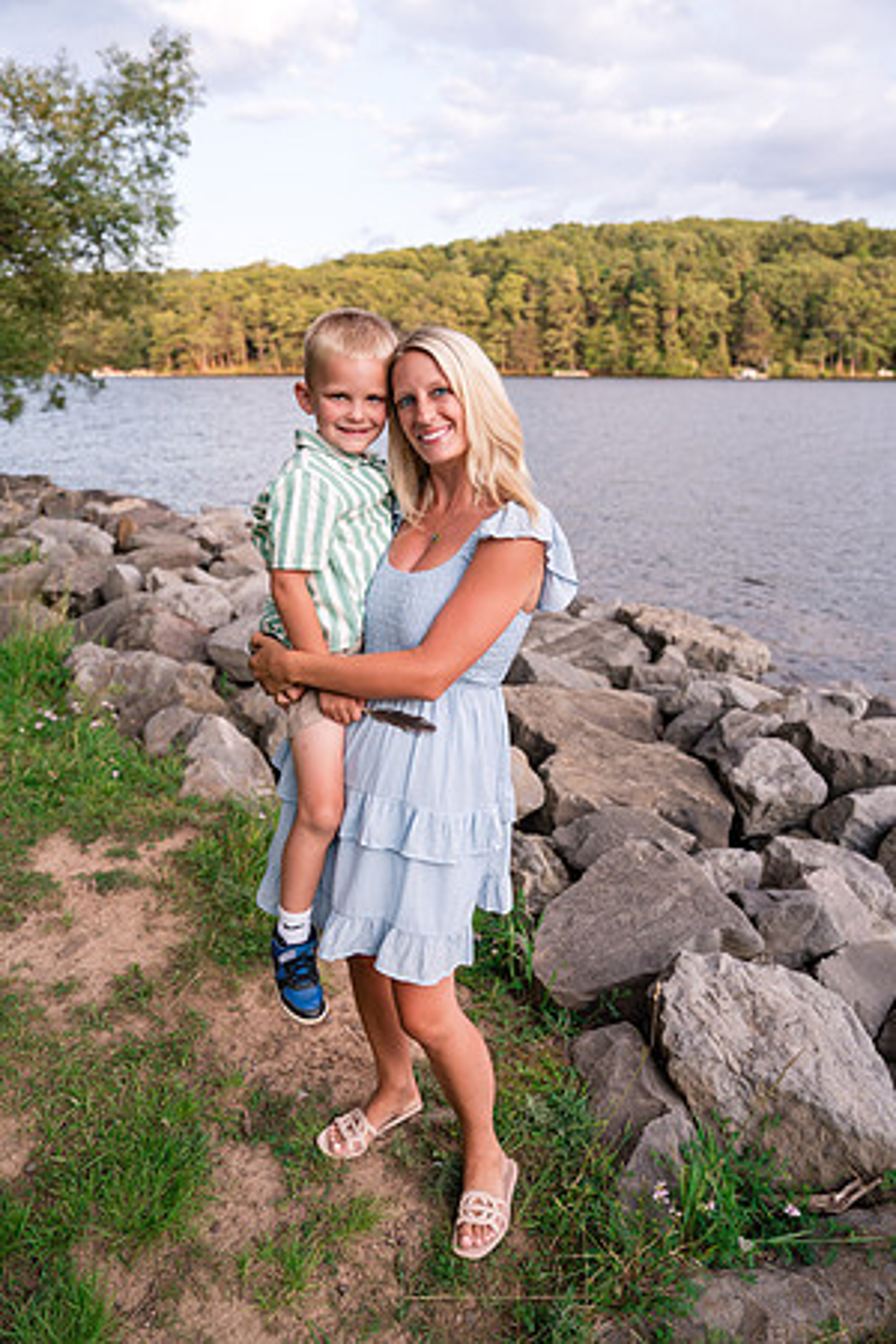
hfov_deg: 49.6
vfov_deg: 69.4
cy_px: 672
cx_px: 448
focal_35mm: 26
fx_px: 971
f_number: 3.2
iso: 200
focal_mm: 26
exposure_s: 1/400
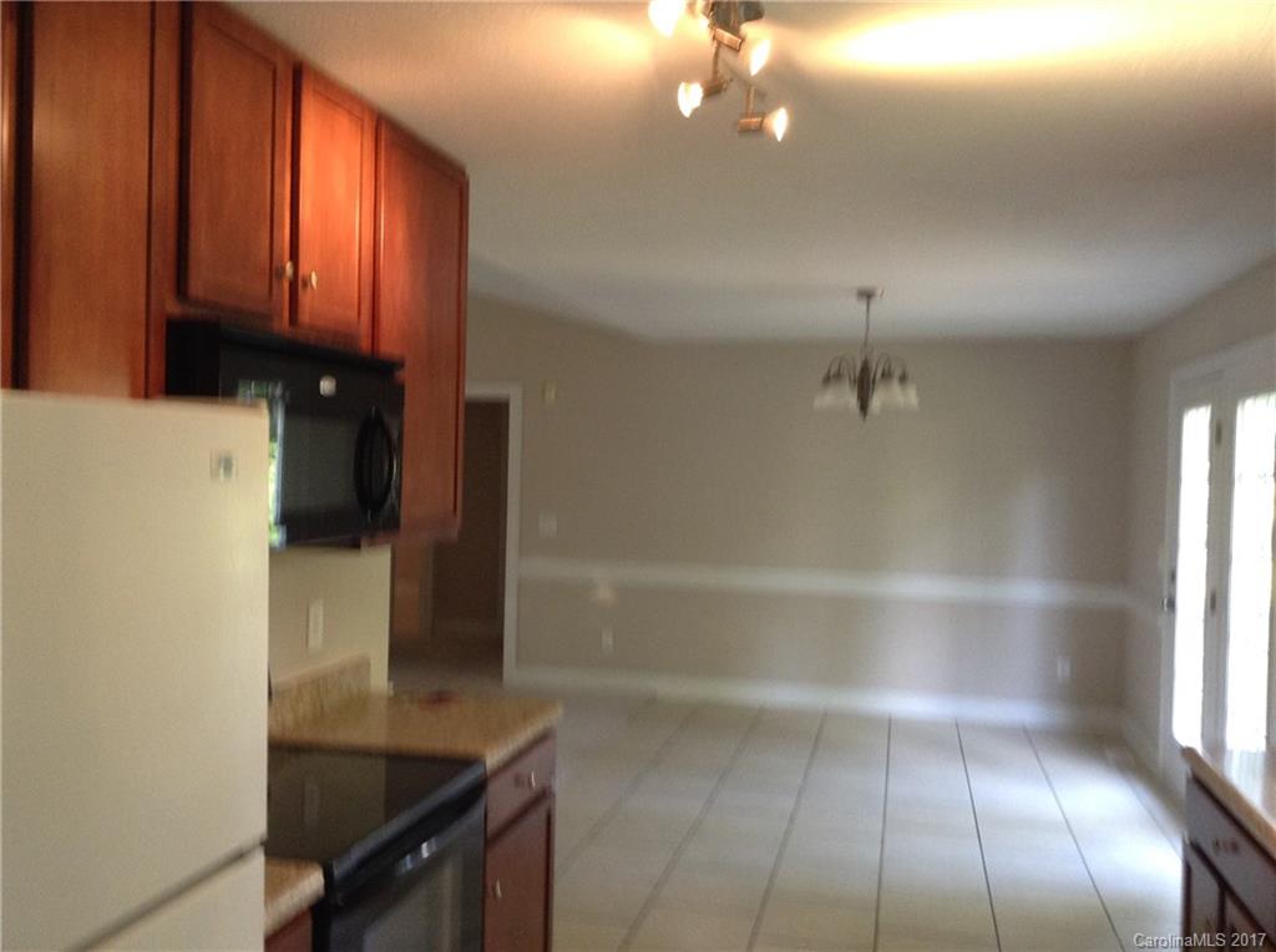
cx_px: 638
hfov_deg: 55.4
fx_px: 1214
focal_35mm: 33
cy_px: 476
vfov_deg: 42.8
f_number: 2.4
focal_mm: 3.3
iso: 100
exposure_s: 1/25
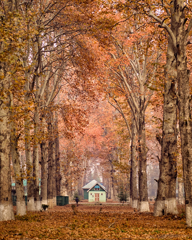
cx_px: 96
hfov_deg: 13.4
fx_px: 817
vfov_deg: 16.7
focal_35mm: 115
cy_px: 96
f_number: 4.2
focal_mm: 68
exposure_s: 1/125
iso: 200
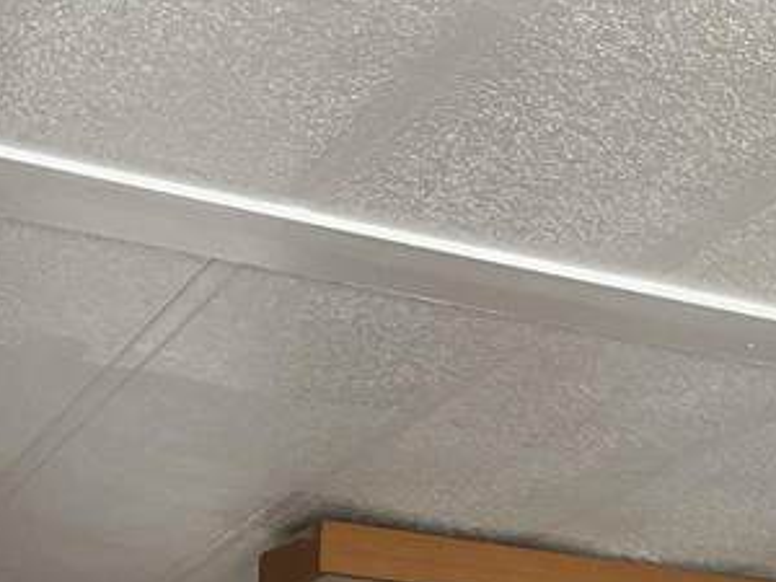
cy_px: 1006
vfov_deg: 12.3
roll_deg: -2.2
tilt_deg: +4.2
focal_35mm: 111
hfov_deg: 17.6
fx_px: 2488
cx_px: 559
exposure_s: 1/121
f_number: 1.6
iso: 125
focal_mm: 4.2
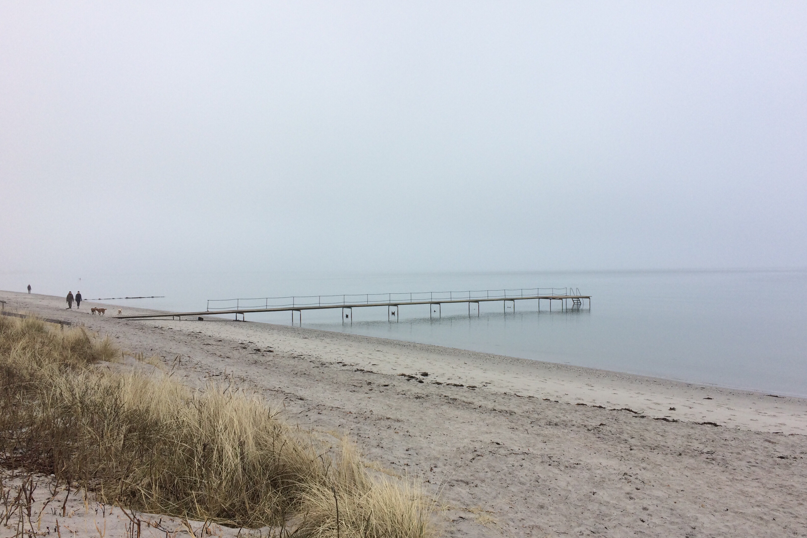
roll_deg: +0.0
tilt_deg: -2.5
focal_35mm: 31
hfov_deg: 60.3
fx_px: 695
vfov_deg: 42.3
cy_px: 281
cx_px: 407
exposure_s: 1/120
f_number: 2.2
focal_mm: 4.15
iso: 32
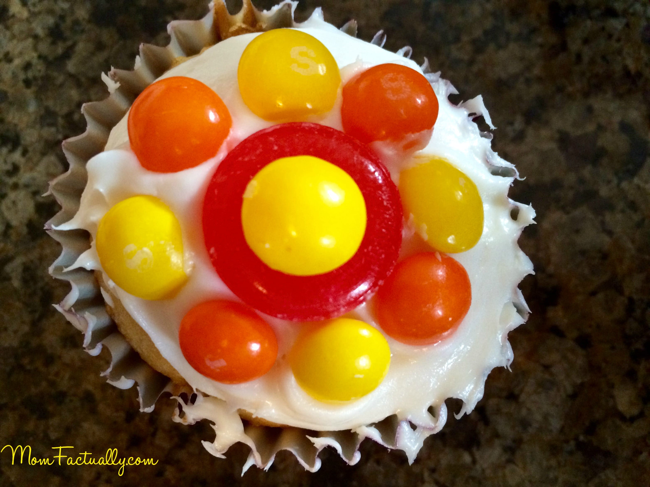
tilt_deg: -85.0
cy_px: 244
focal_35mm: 29
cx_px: 325
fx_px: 545
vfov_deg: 48.2
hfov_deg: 61.7
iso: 250
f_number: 2.2
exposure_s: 1/24
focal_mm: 4.15
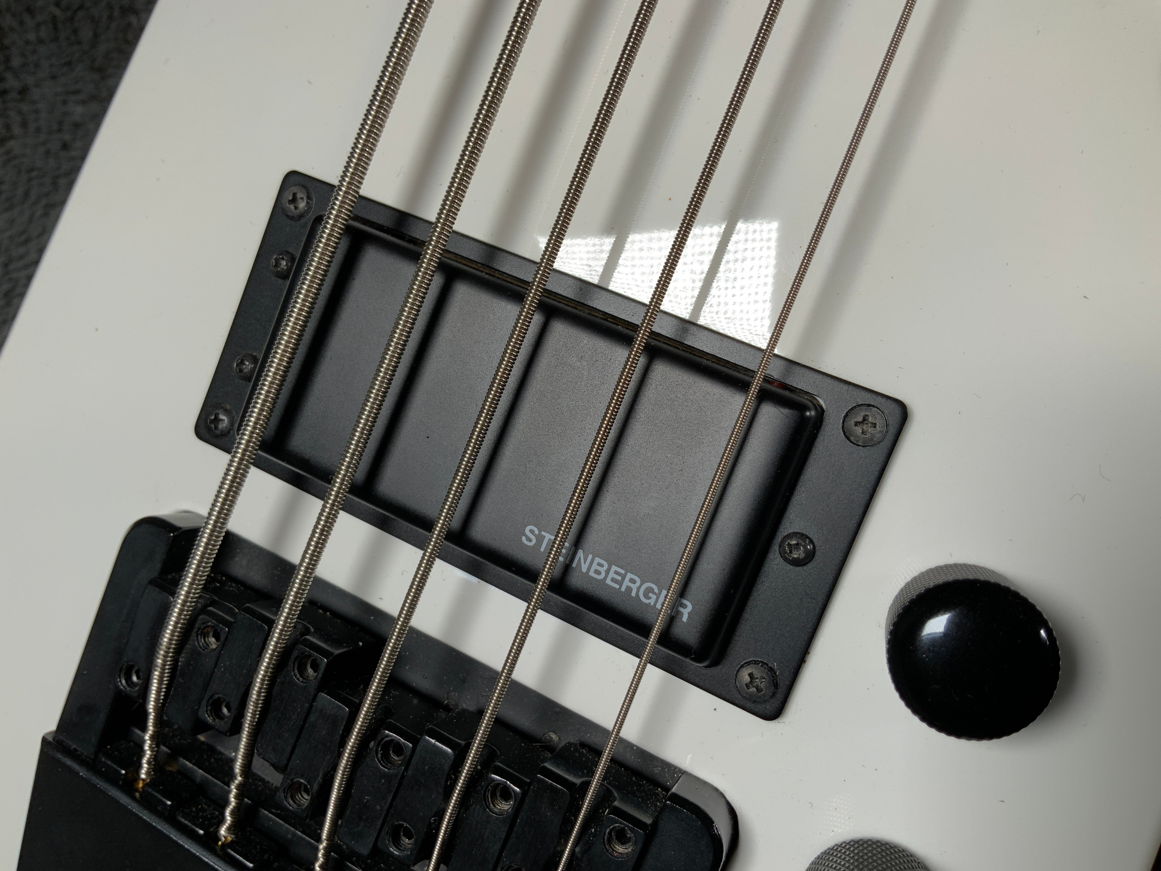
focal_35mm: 29
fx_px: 973
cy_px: 436
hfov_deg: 61.7
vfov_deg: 48.2
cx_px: 580
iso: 16
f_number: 1.8
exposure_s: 1/156
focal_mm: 3
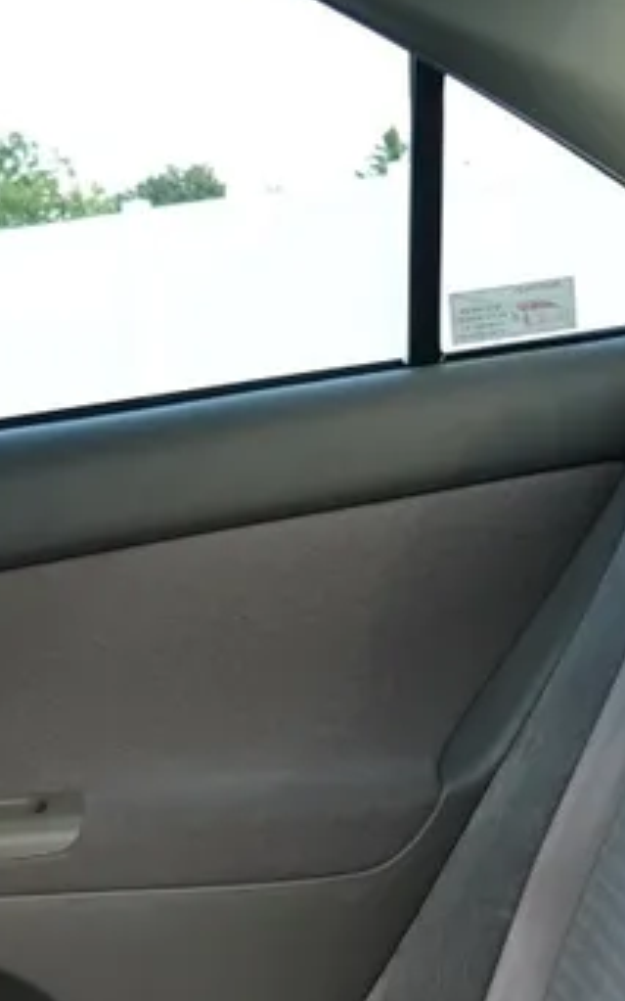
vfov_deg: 18.4
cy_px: 1086
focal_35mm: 109
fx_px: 2972
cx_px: 116
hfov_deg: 12.0
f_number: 2.8
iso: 100
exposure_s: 1/125
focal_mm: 11.03
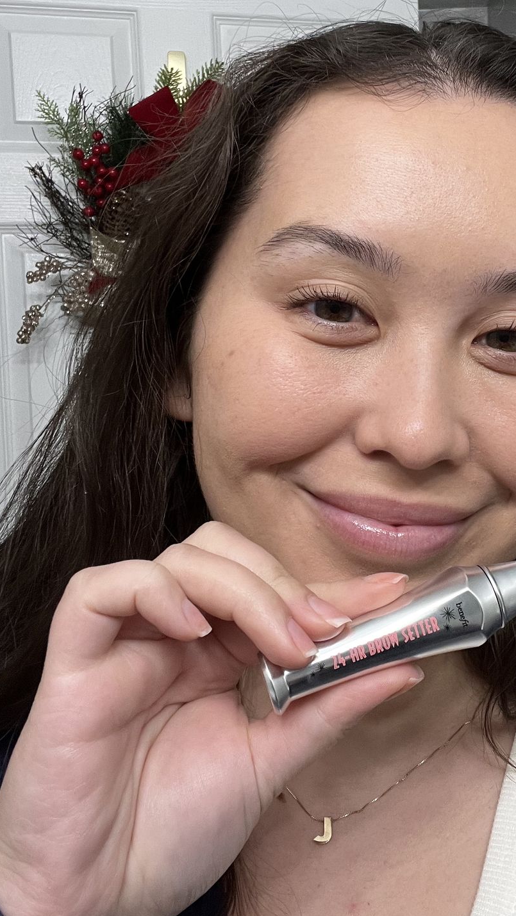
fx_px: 948
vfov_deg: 51.3
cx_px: 407
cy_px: 372
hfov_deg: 29.8
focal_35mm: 39
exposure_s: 1/60
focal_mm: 2.71
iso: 125
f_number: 2.2
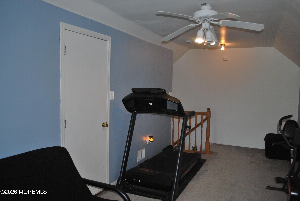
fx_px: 225
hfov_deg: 67.3
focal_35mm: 27
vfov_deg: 48.0
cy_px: 100
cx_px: 150
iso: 200
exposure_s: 1/60
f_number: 3.5
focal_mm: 18
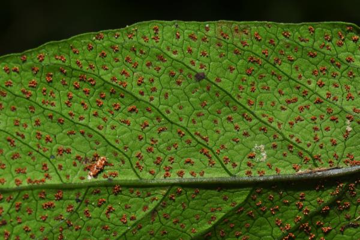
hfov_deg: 22.6
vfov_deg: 15.2
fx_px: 899
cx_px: 180
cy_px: 120
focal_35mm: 90
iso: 250
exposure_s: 1/60
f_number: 16
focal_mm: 60
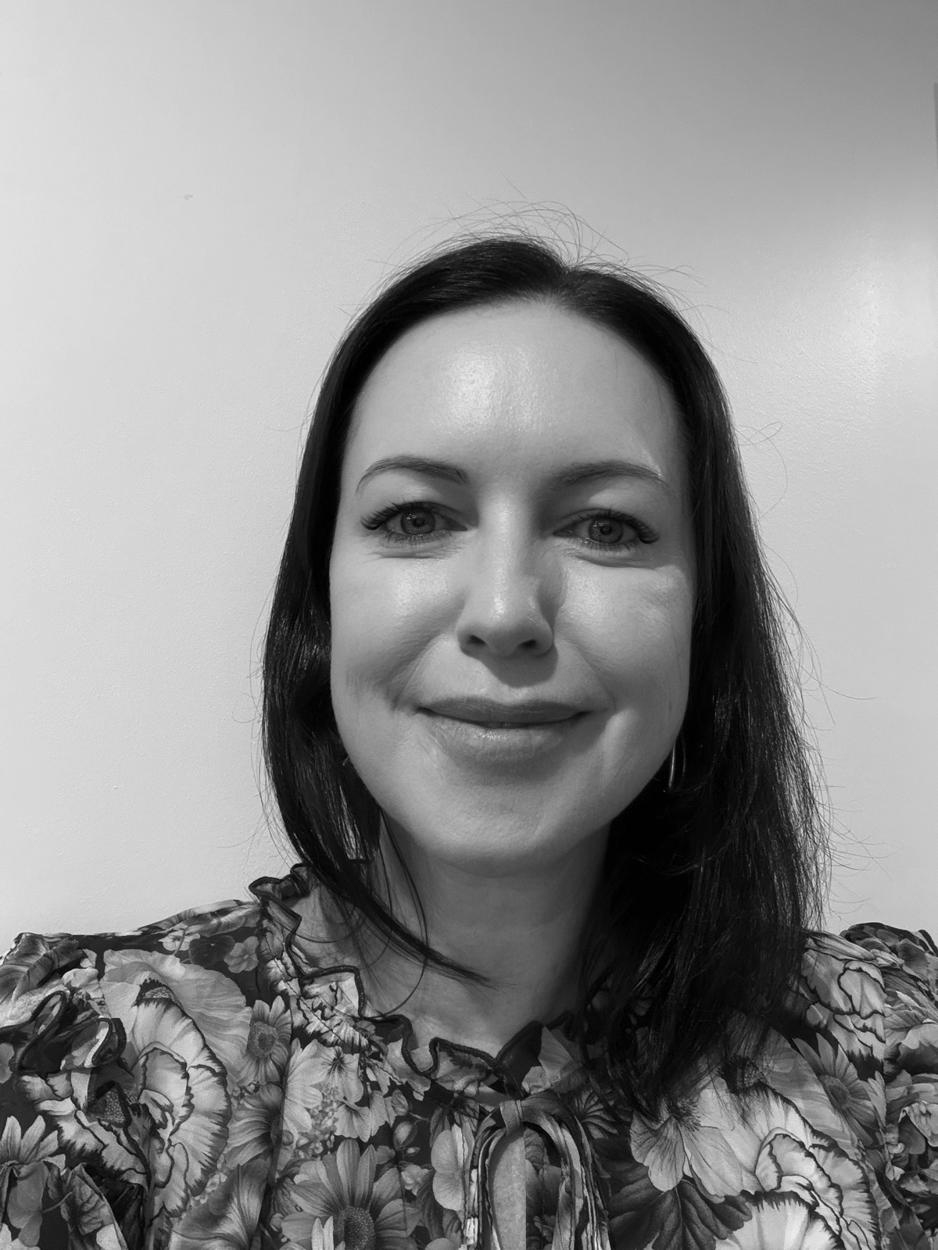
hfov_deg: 46.8
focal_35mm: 30
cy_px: 625
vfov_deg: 60.0
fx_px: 1084
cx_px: 469
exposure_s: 1/33
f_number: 1.9
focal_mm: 2.71
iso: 200
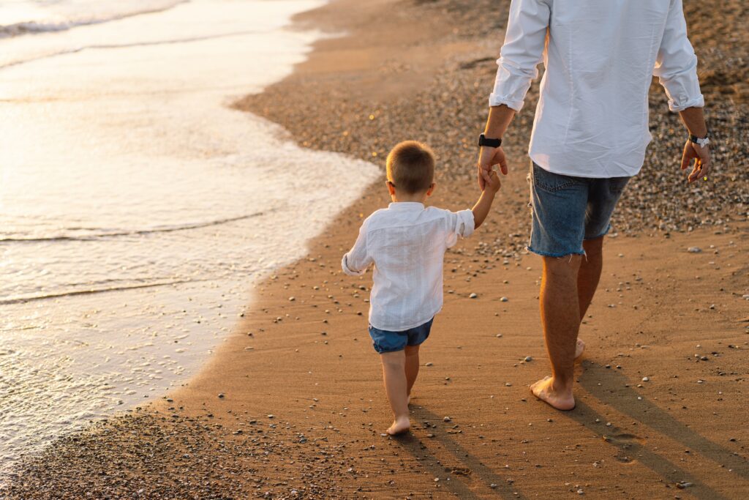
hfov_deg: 36.2
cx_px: 374
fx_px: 1144
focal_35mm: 55
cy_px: 250
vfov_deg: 24.6
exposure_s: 1/400
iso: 100
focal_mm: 55
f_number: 2.5
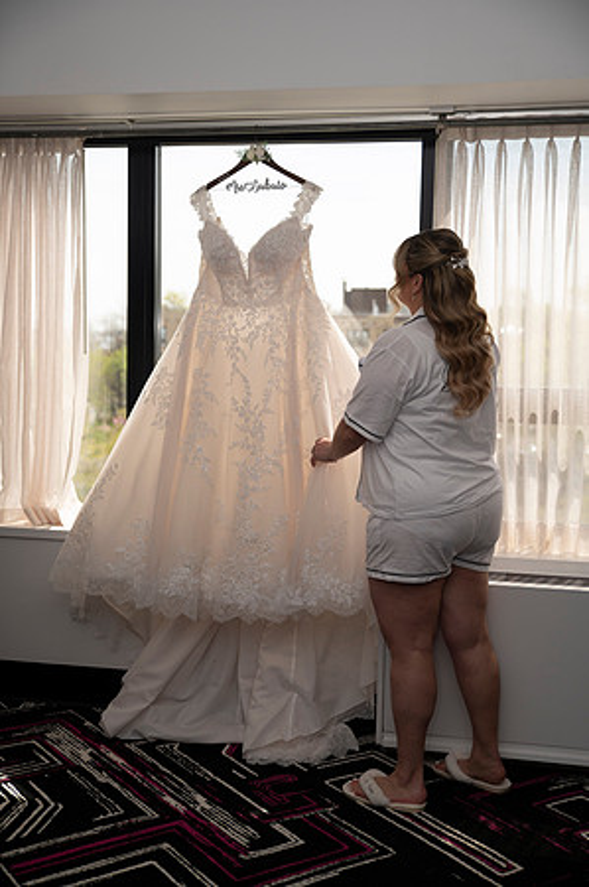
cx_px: 294
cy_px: 444
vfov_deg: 42.8
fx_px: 1131
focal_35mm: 46
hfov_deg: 29.2
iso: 400
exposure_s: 1/1250
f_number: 2.8
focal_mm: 46
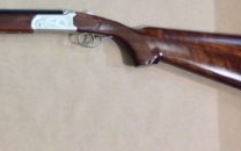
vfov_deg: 14.5
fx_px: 585
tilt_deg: -81.7
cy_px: 3
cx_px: -36
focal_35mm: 89
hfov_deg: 21.8
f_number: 2.4
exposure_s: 1/20
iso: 50
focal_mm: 4.28
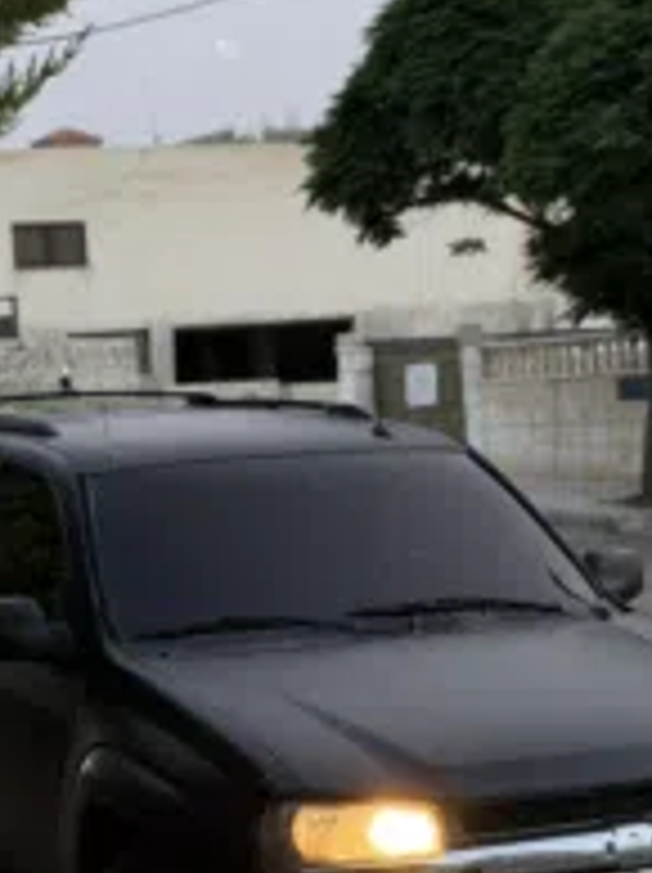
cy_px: 418
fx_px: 2492
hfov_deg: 14.9
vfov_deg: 19.9
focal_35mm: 99
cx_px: 292
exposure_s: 1/60
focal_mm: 6.76
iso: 160
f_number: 1.78
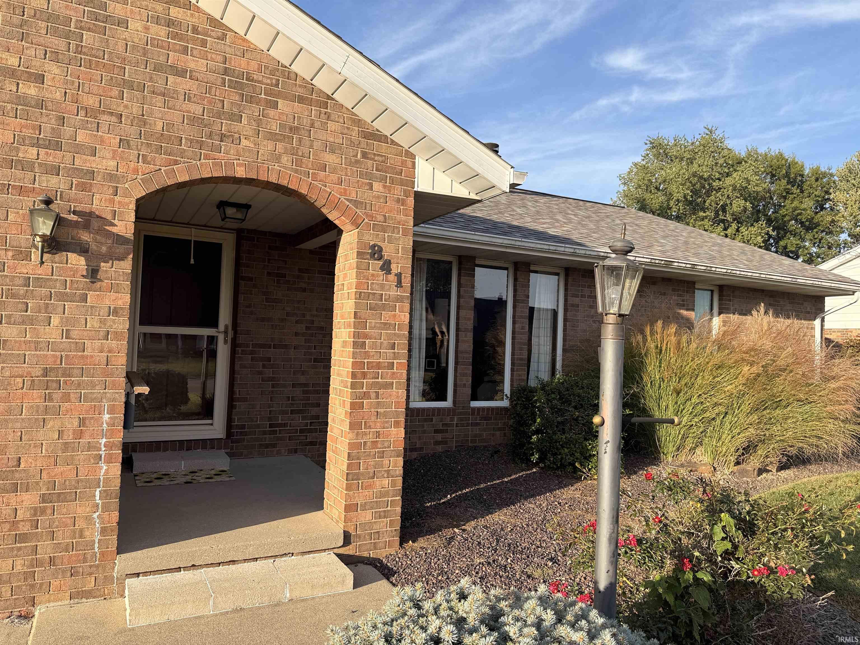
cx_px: 430
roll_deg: -3.0
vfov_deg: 56.8
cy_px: 322
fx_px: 596
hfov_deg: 71.6
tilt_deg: +0.4
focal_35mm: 24
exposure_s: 1/1812
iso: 80
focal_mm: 6.76
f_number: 1.78
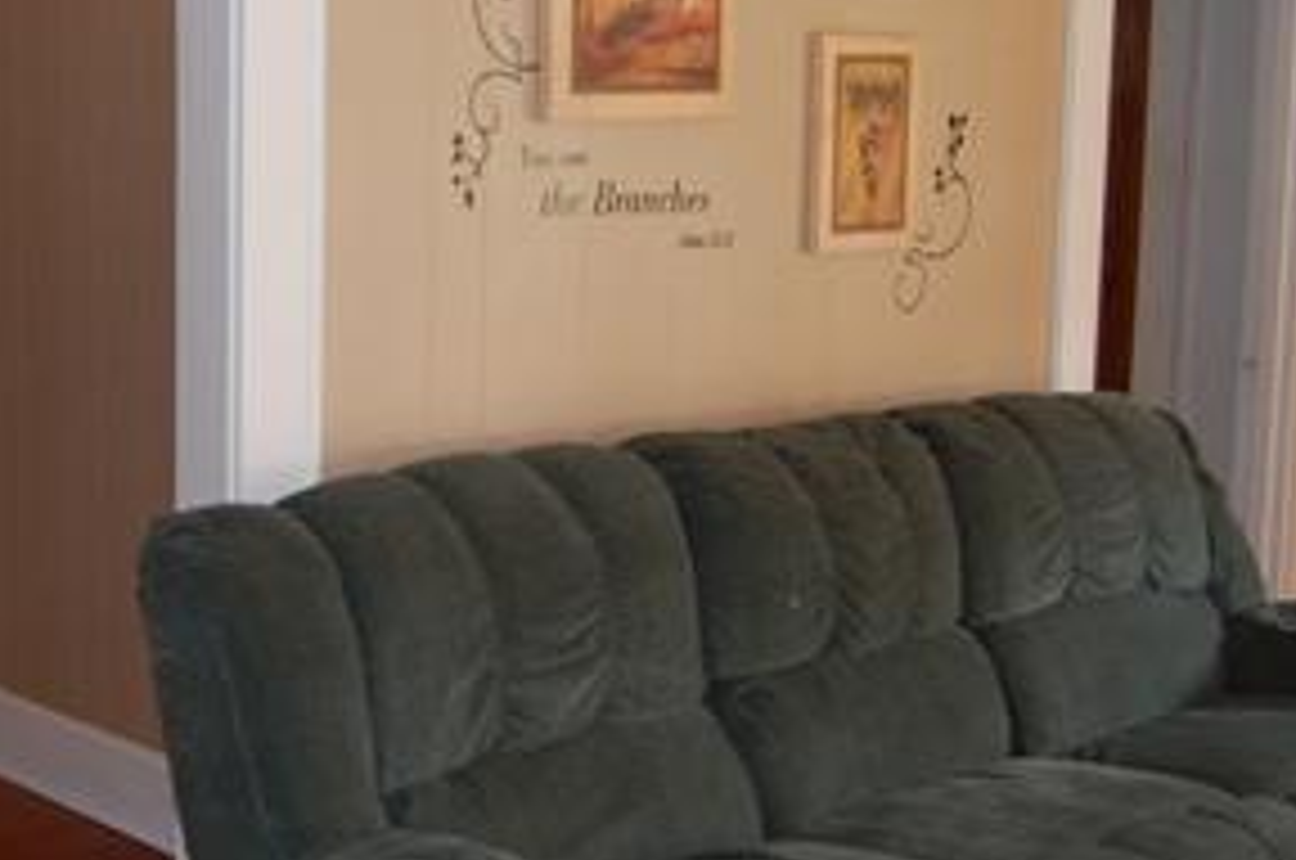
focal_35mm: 60
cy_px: 410
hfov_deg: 32.6
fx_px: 2156
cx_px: 270
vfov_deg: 22.5
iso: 400
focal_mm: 18
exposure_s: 1/60
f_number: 3.5
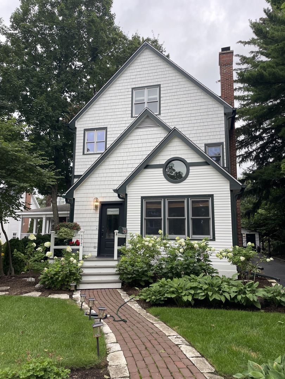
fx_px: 285
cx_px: 142
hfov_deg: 53.1
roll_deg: -0.2
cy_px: 190
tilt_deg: +9.7
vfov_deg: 67.3
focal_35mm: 26
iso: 32
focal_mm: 4.2
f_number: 1.6
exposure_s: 1/356
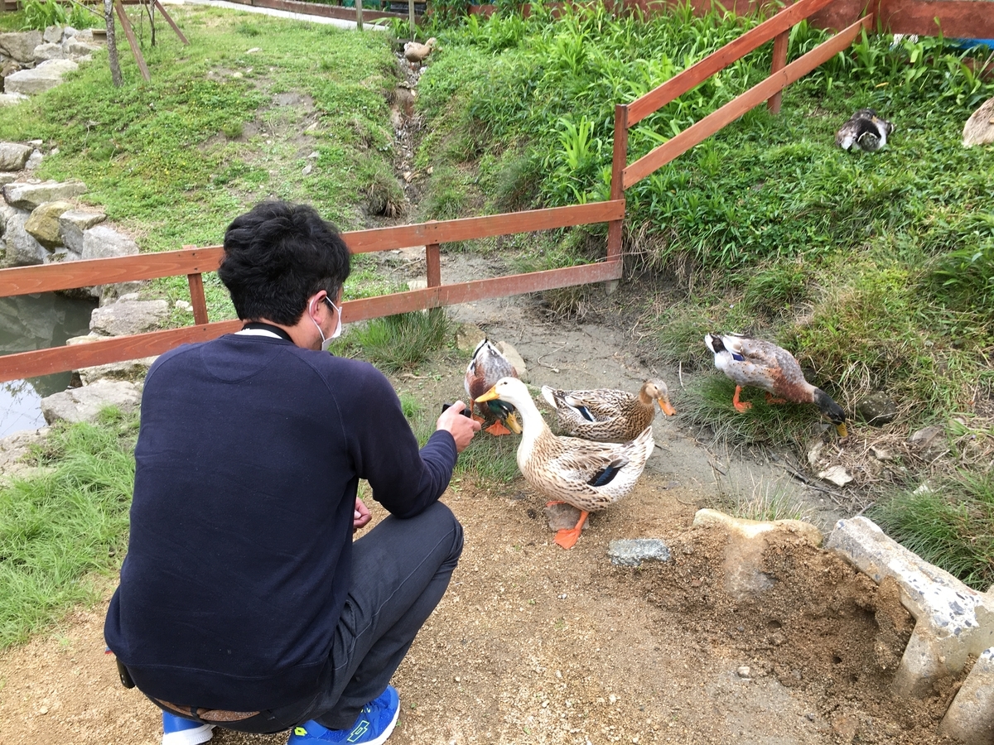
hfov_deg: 61.7
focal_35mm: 29
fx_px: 833
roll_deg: -1.0
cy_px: 372
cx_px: 497
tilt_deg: -22.3
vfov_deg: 48.2
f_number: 2.2
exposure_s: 1/120
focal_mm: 4.15
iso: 25
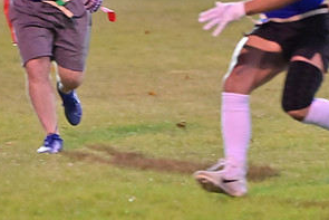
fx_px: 4855
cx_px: 129
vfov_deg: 2.6
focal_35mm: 531
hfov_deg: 3.9
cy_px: 123
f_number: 4
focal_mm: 180
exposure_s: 1/400
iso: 6400
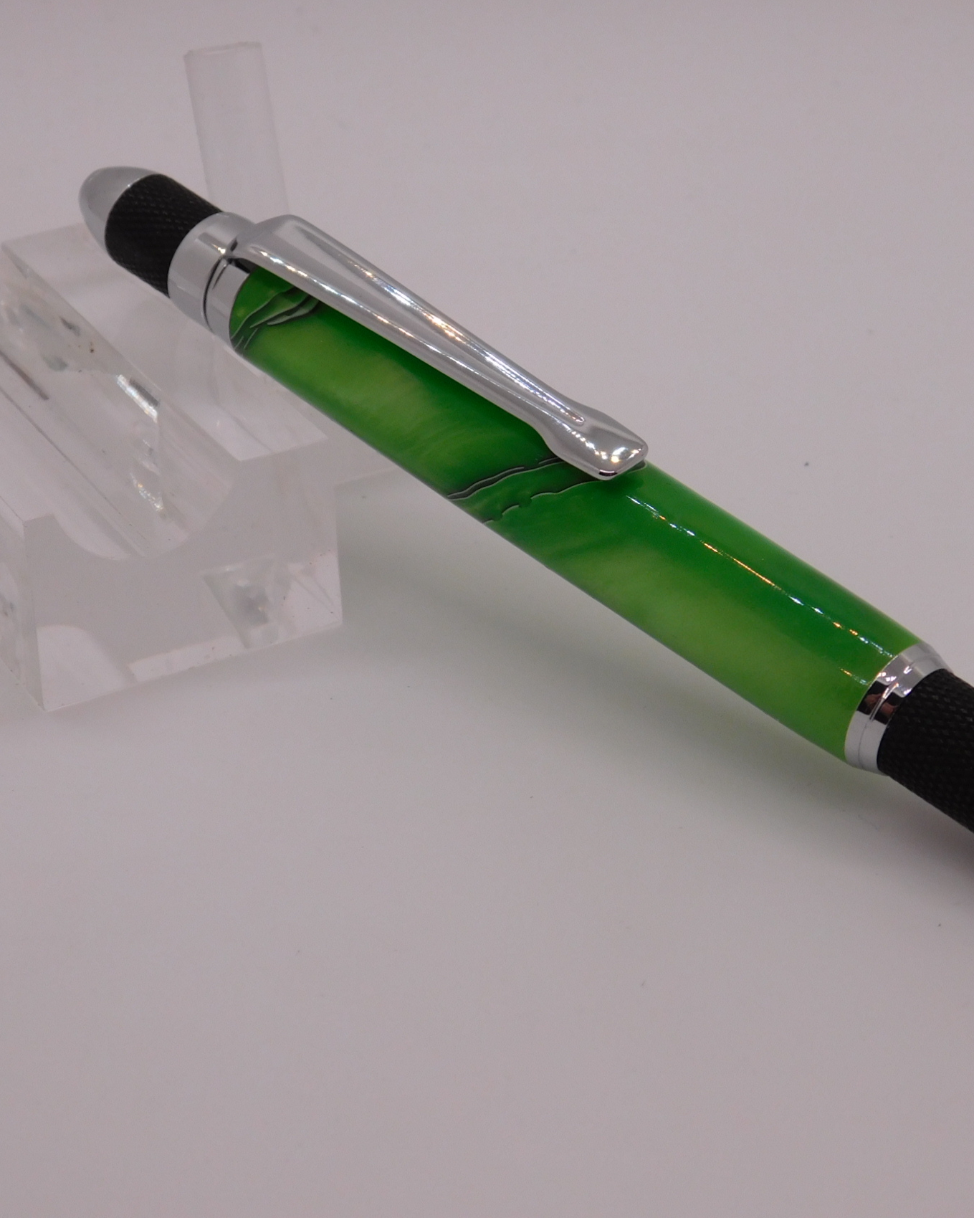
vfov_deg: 24.8
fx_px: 2775
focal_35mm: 77
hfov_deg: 19.8
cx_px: 660
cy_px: 609
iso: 125
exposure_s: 1/125
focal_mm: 10.4
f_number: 4
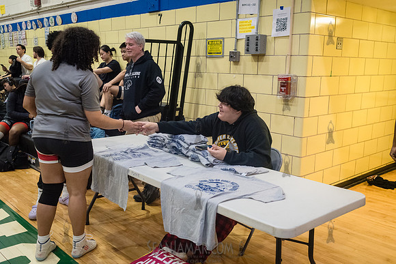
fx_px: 385
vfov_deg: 37.9
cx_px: 198
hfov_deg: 54.4
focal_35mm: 35
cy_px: 132
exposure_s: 1/400
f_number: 4
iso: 8000
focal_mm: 35
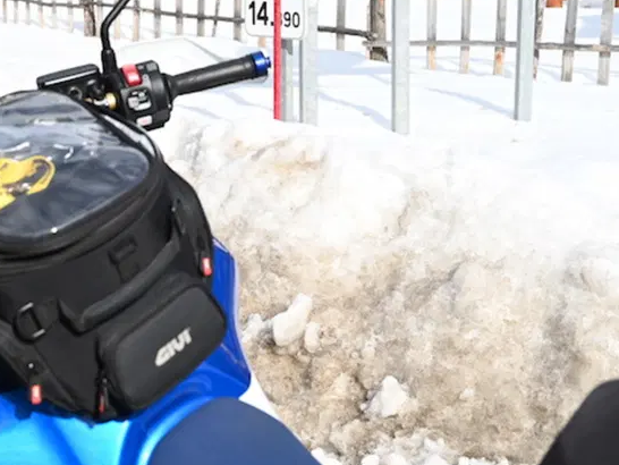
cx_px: 229
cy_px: 54
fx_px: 1360
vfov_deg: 19.1
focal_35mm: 76
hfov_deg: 25.6
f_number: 5.6
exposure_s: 1/500
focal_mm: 36
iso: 100
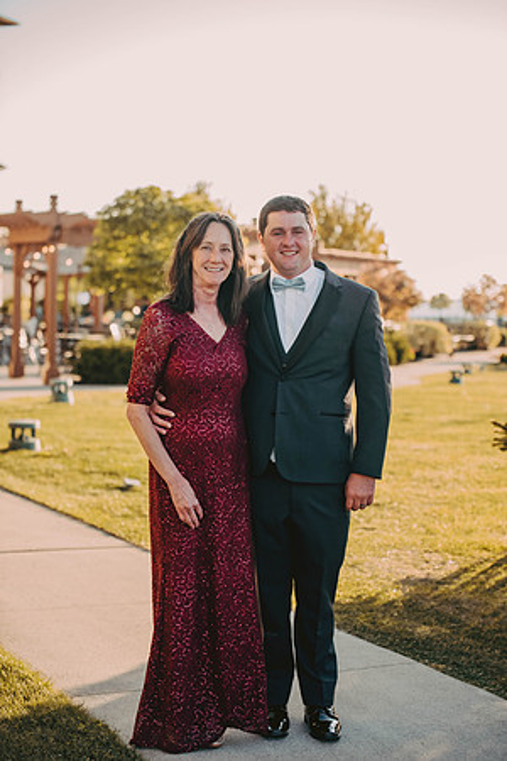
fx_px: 1479
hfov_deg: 19.5
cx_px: 254
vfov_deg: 28.8
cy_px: 380
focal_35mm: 70
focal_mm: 70
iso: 800
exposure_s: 1/1600
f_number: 2.8
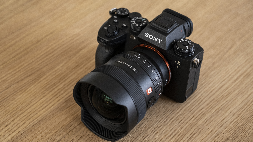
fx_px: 470
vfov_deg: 17.2
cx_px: 127
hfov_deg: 30.2
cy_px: 75
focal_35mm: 70
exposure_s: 1/18
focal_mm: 44.1
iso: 800
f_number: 2.8
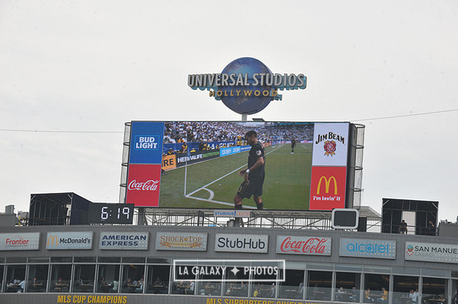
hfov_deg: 14.7
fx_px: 1780
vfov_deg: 9.8
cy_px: 152
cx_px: 229
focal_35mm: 140
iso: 320
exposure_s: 1/500
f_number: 11
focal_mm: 140
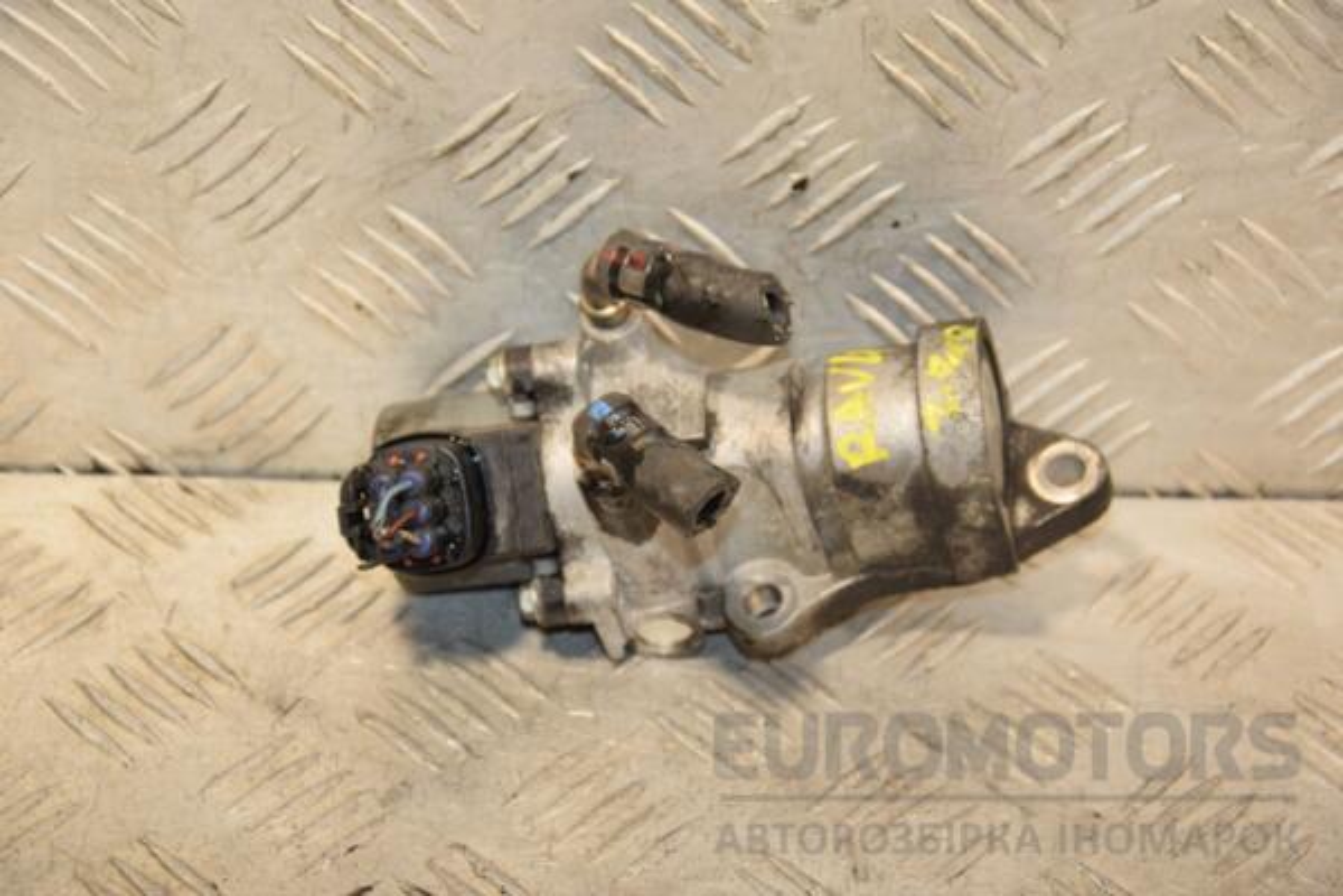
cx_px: 672
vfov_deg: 12.2
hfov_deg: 18.2
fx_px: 4197
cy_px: 448
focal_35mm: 112
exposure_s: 1/200
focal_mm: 75
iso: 800
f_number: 5.3
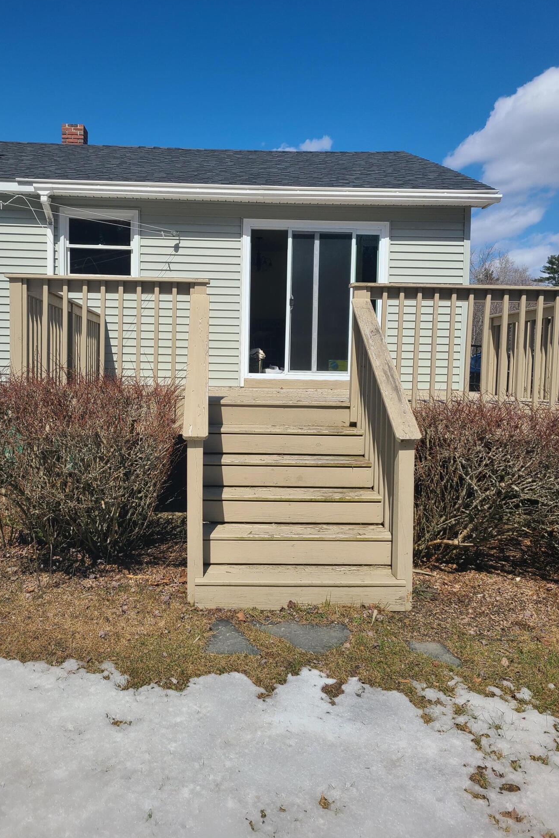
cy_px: 407
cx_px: 240
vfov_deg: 65.5
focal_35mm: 28
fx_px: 652
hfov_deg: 46.3
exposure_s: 1/3829
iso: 40
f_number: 1.8
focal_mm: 5.4
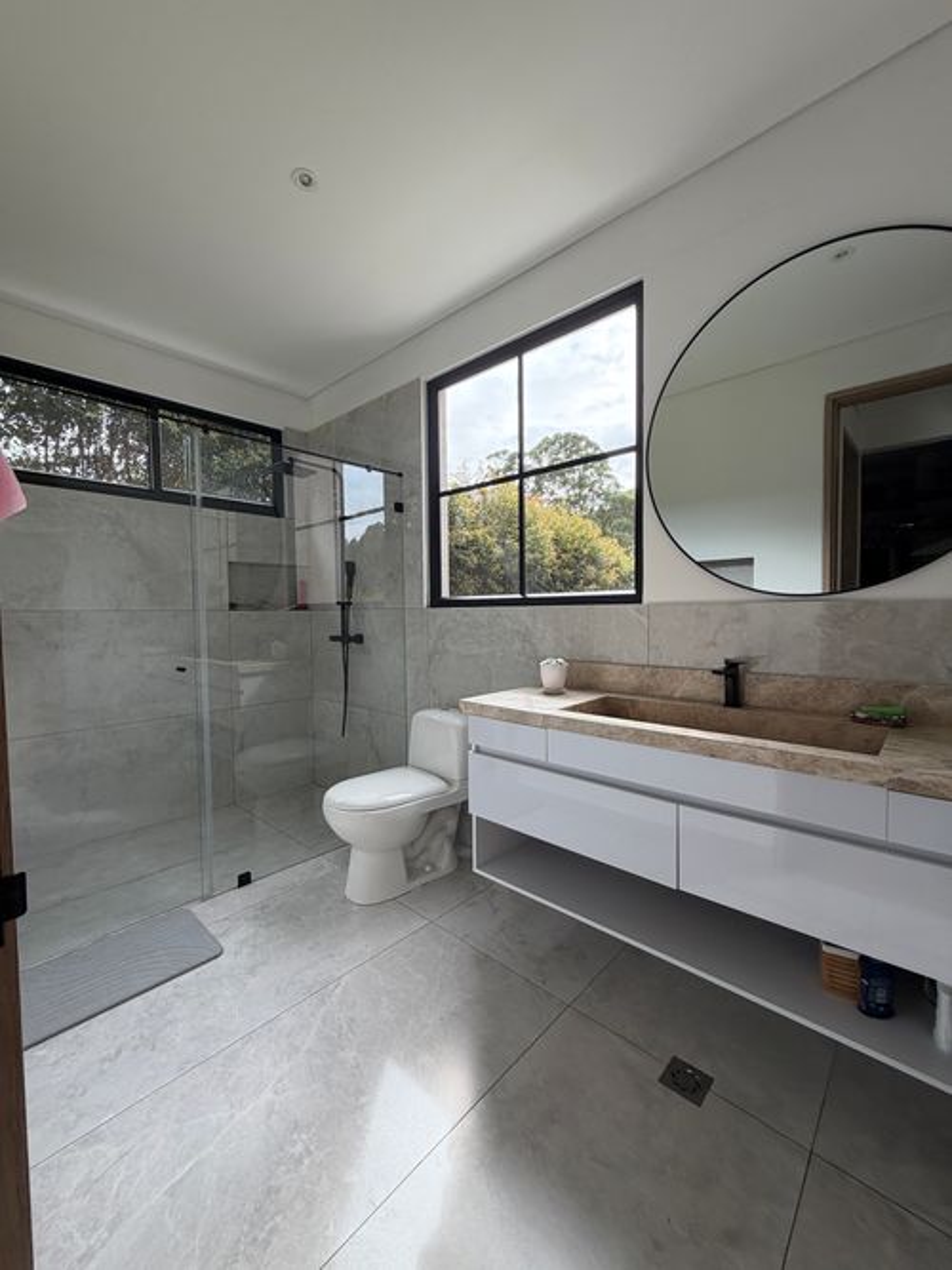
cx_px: 476
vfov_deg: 102.1
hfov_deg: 85.7
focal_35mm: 14
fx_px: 514
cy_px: 635
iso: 50
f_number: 2.2
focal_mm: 2.22
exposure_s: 1/200
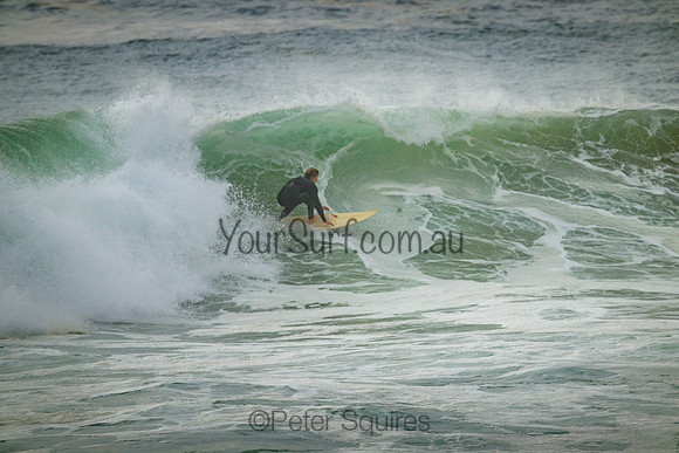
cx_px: 340
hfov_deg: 2.6
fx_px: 15092
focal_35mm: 800
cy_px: 226
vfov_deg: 1.7
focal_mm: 800
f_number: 11
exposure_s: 1/2500
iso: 1250
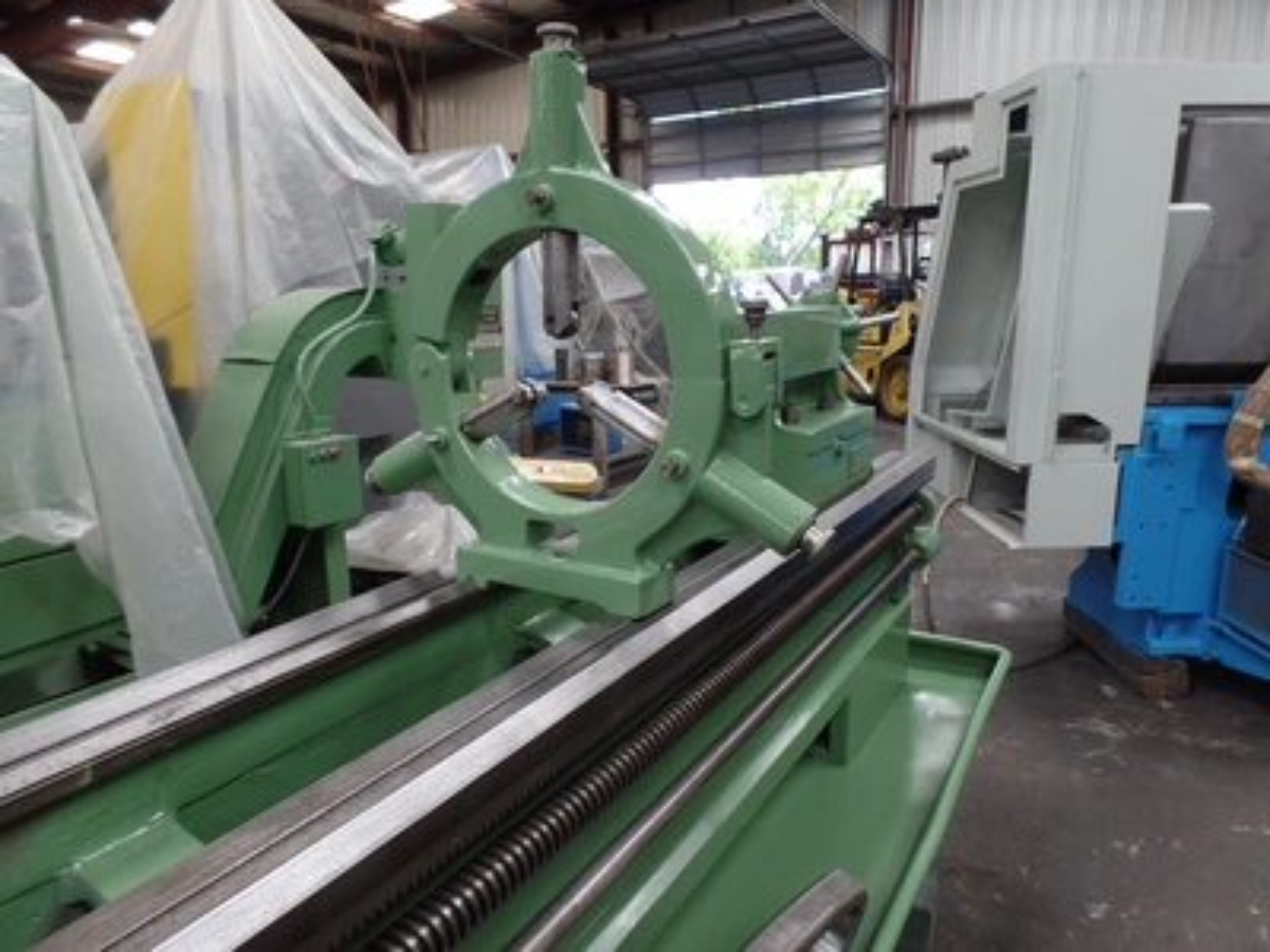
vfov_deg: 58.9
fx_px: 844
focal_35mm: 23
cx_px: 635
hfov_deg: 73.9
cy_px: 476
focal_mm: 4.1
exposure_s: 1/45
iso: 80
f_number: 3.2
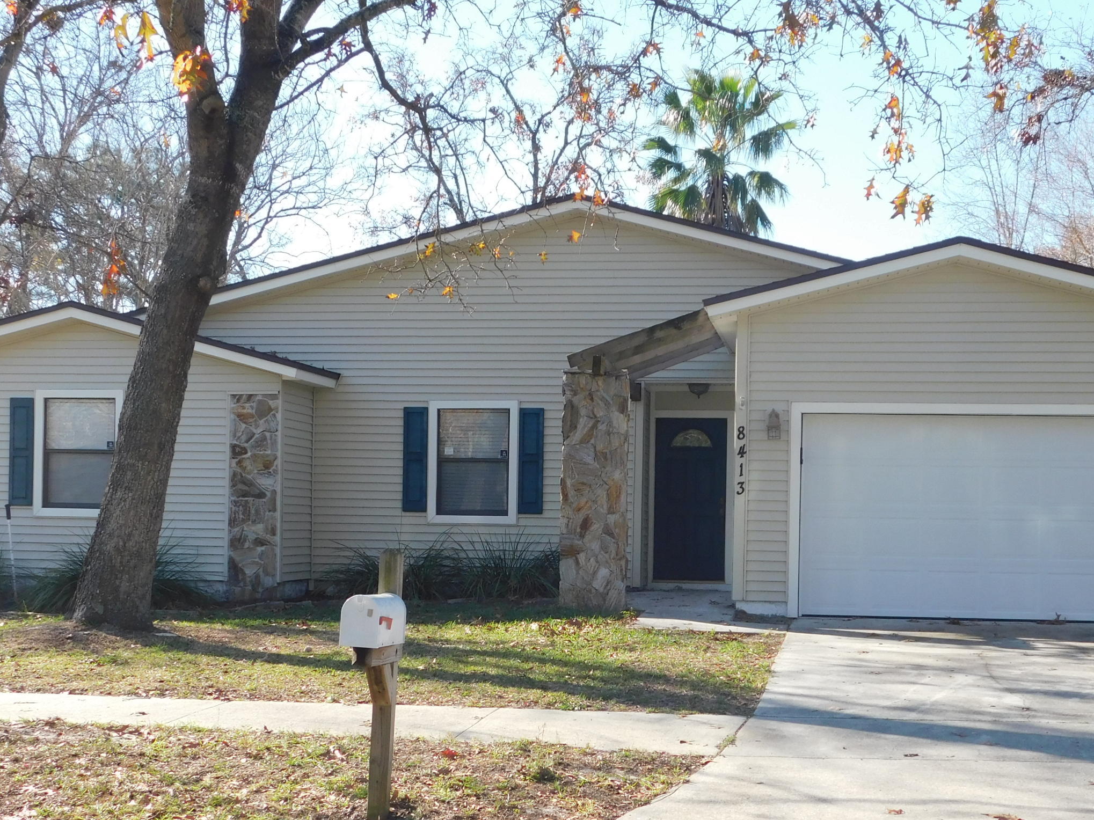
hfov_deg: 36.2
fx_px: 1675
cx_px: 586
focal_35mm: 53
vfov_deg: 27.4
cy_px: 526
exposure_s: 1/400
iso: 125
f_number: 3.5
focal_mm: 6.3
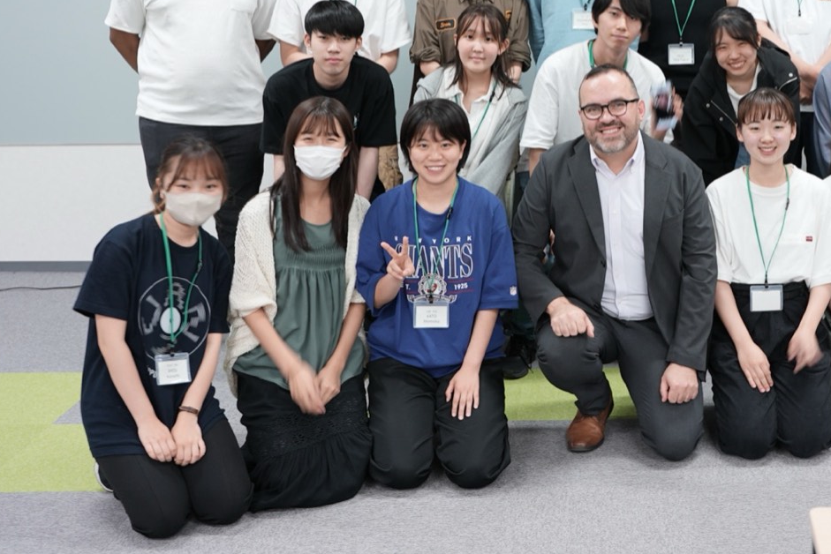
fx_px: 1178
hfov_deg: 37.8
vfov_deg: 25.9
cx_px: 637
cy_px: 87
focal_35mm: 51
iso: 200
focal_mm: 30
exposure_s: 1/20
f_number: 3.5
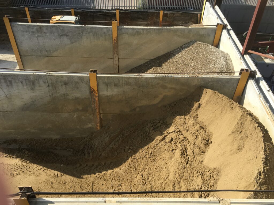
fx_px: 230
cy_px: 102
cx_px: 137
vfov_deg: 48.2
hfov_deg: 61.7
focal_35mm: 29
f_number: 2.2
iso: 25
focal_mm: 4.15
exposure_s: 1/874
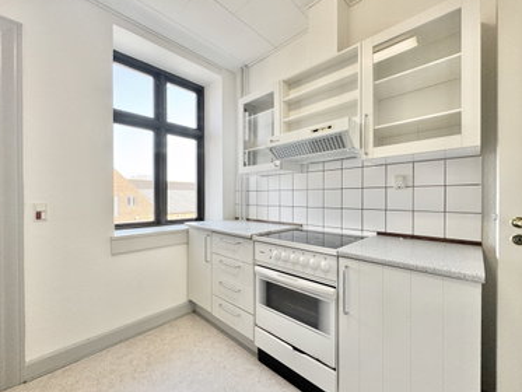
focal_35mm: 15
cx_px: 258
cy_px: 200
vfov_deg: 81.8
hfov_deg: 98.1
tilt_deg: -0.9
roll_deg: +0.5
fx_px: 226
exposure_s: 1/100
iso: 100
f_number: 2.2
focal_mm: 2.22
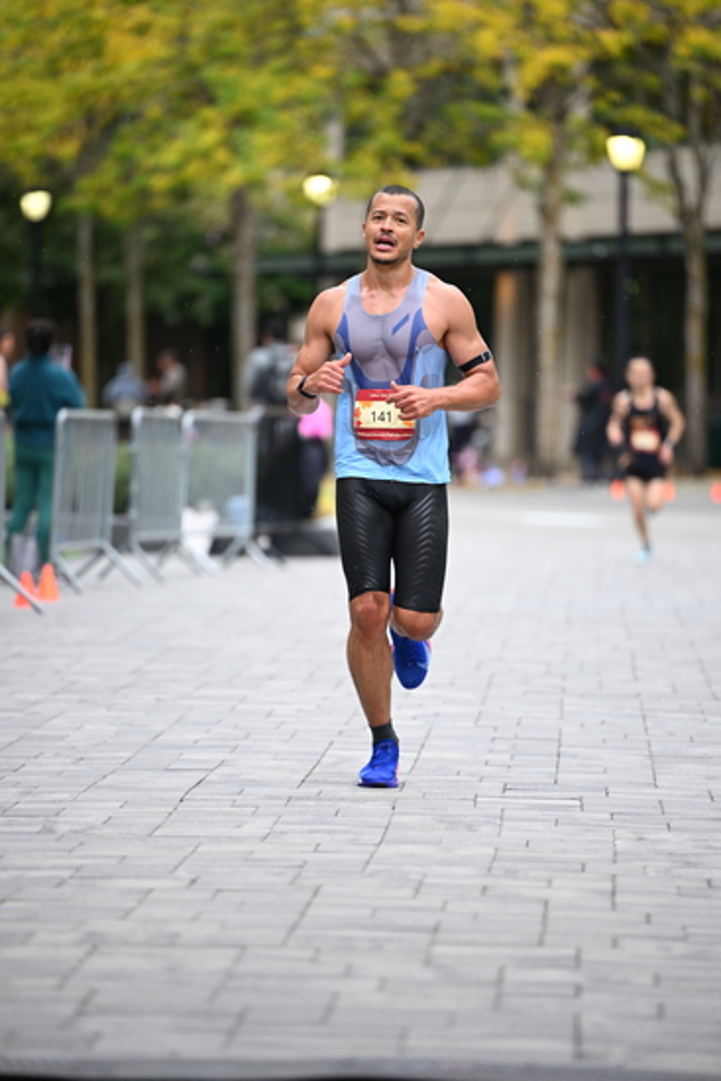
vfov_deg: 10.3
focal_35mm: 200
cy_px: 540
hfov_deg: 6.9
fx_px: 6004
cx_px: 360
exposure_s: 1/1250
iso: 1250
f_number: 2.8
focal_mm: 200
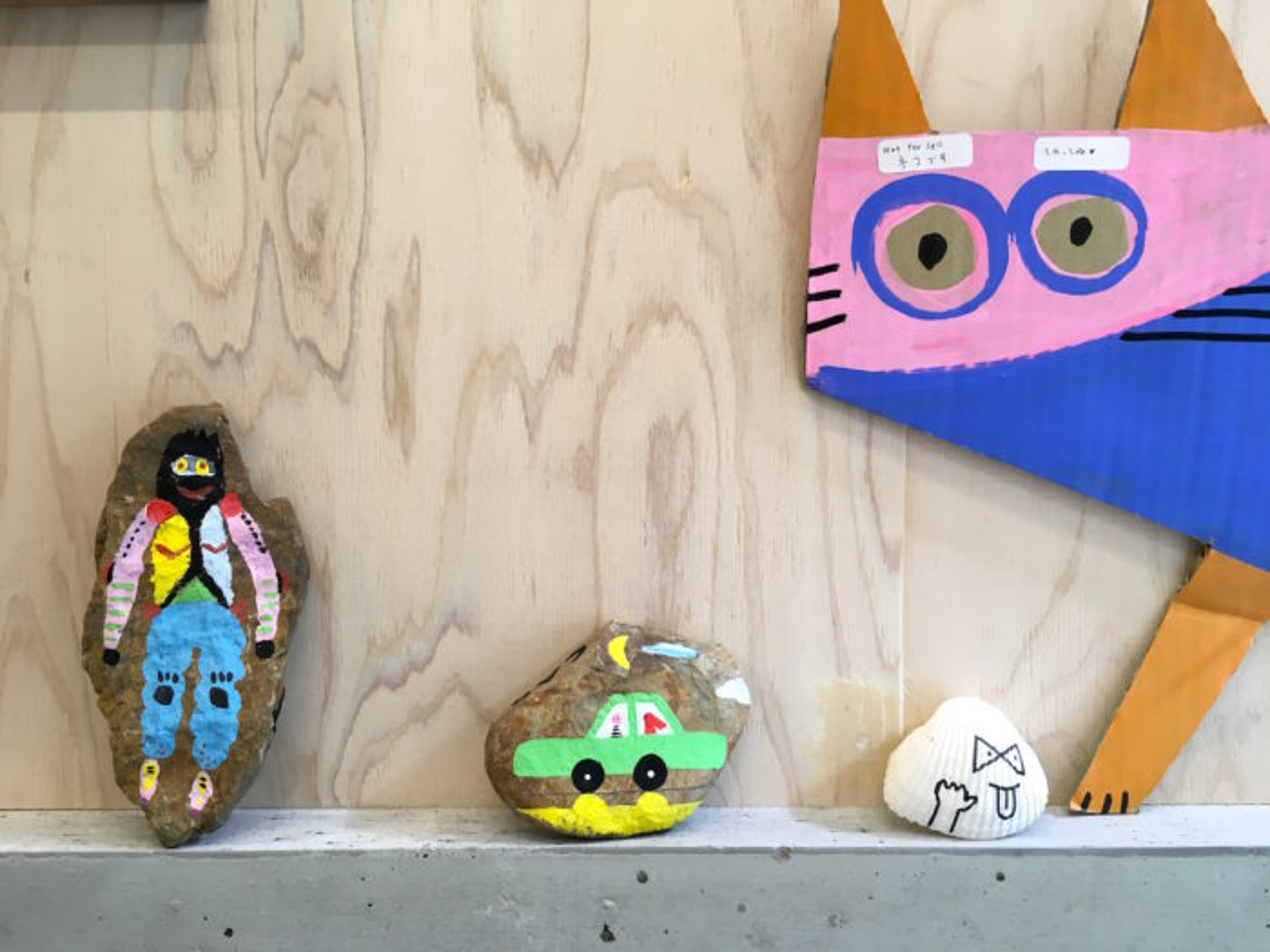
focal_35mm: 29
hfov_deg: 61.7
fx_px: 1064
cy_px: 476
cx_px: 635
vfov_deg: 48.2
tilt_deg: -3.5
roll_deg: +0.1
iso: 64
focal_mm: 4.15
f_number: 2.2
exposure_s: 1/30
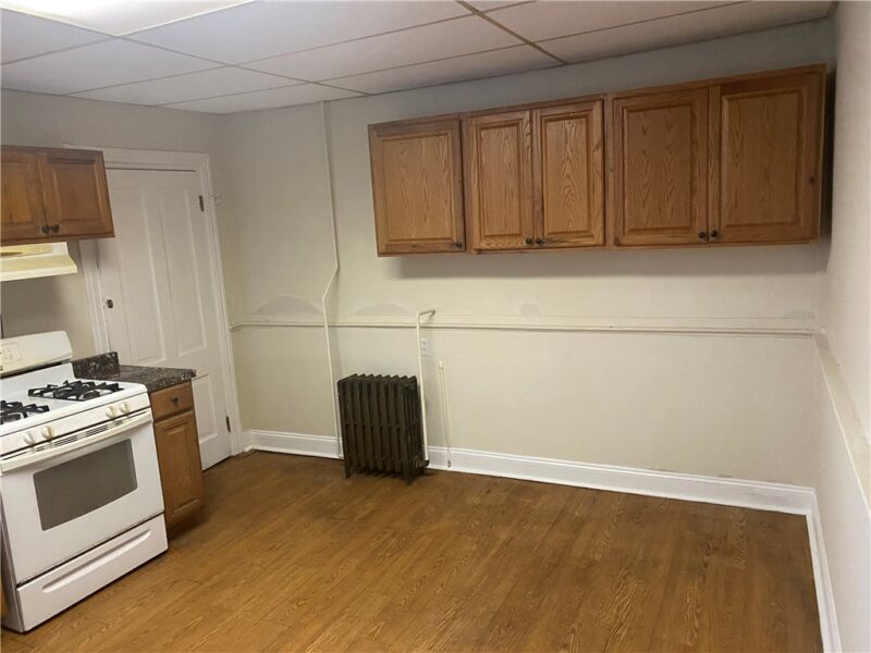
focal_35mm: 26
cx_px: 436
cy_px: 326
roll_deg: +3.1
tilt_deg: -10.2
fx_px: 654
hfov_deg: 67.3
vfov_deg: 53.1
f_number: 1.8
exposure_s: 1/40
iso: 500
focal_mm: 4.25
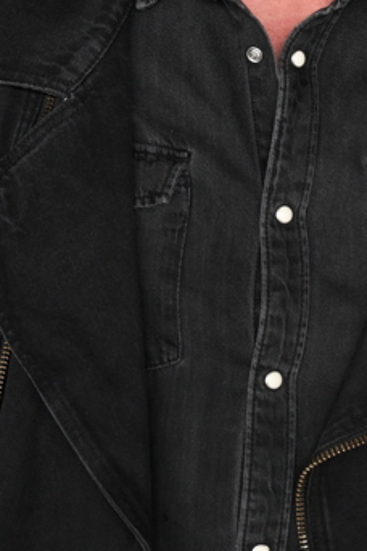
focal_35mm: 151
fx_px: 2314
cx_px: 240
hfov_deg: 9.1
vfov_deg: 13.6
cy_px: 178
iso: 1600
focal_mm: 50
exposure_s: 1/250
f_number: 5
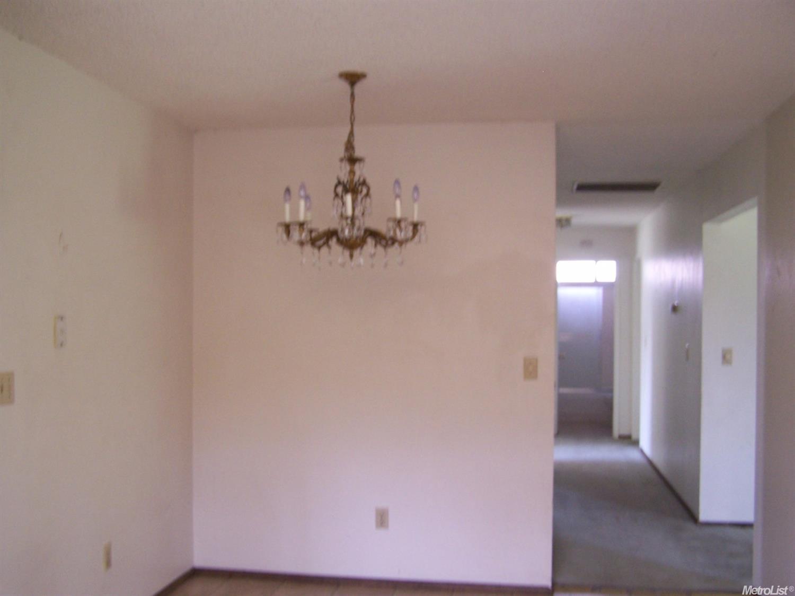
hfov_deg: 49.0
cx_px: 398
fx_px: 872
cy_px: 298
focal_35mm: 38
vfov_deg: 37.7
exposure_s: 1/20
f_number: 2.8
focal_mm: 6.3
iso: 140
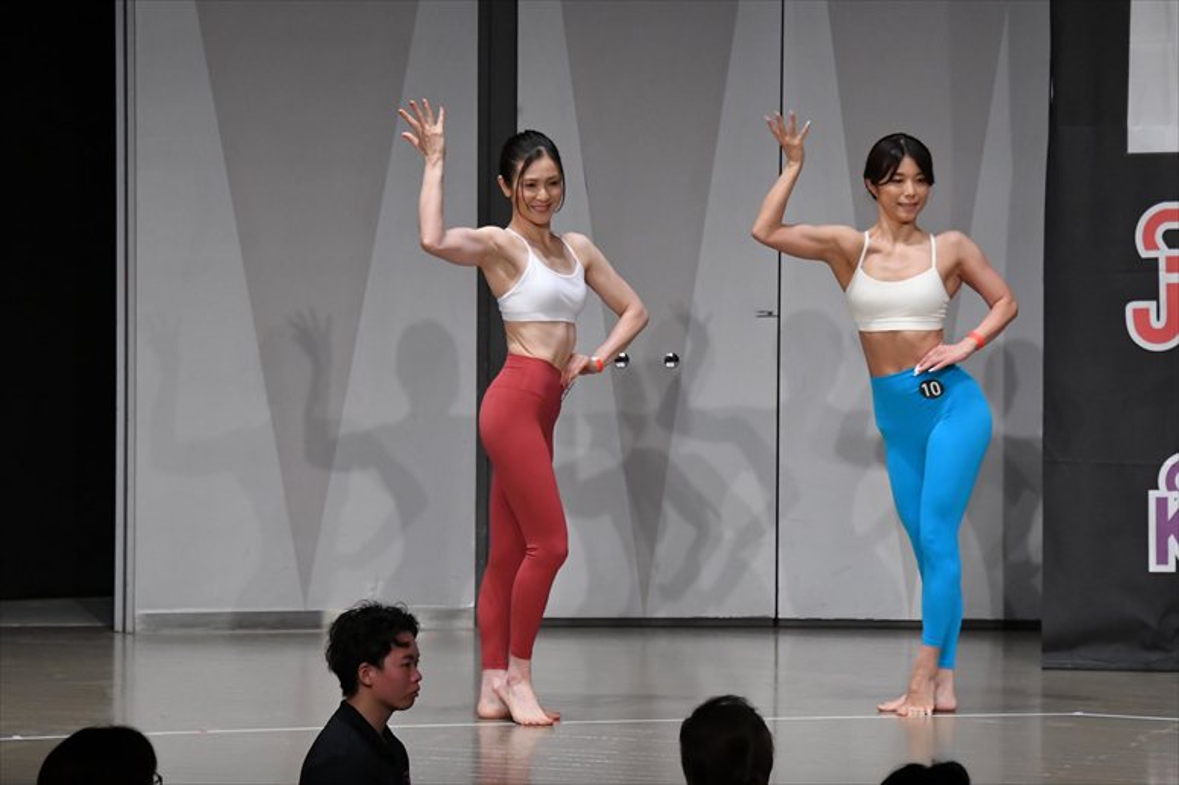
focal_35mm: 202
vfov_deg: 6.8
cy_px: 392
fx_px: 6612
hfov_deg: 10.2
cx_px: 590
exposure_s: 1/400
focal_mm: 135
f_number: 5.6
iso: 4000
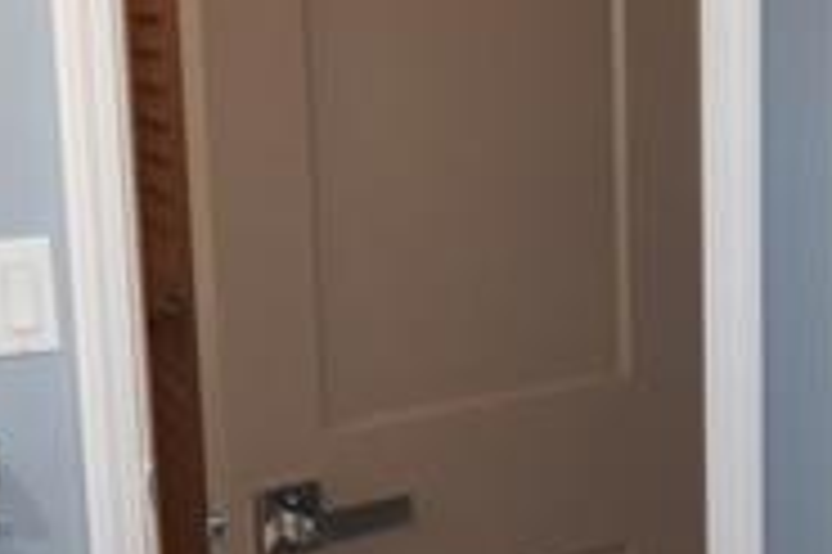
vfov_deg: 16.4
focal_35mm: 83
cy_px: 342
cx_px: 661
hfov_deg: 24.1
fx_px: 1916
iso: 800
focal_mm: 10
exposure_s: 1/125
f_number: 5.6
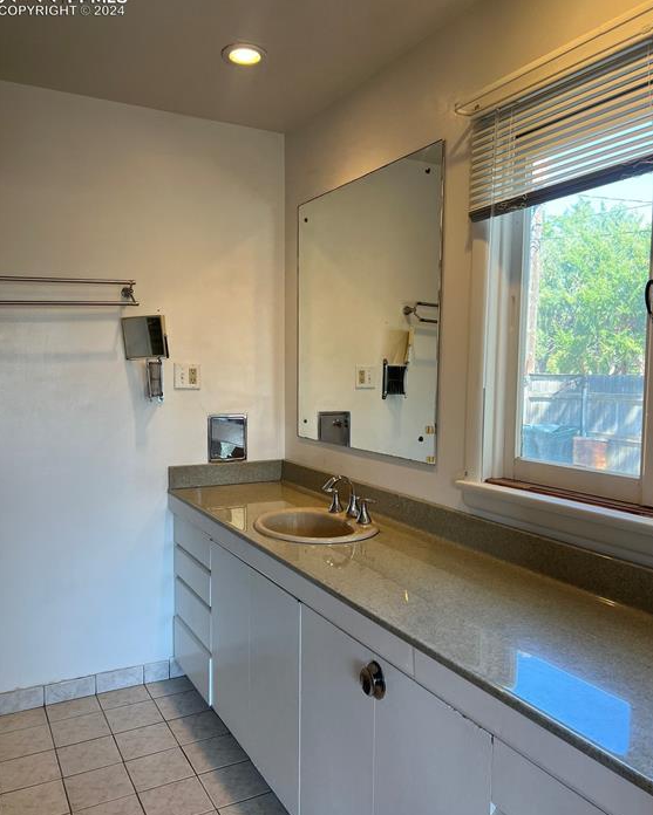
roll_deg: -0.8
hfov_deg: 51.5
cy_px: 429
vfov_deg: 62.2
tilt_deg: -4.6
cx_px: 332
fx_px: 676
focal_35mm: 28
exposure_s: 1/161
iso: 64
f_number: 1.5
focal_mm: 5.7
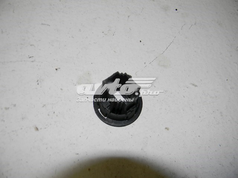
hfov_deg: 63.4
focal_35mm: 28
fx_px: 193
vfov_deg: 49.7
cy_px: 89
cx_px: 119
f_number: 7
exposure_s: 1/29
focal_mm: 5
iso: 86
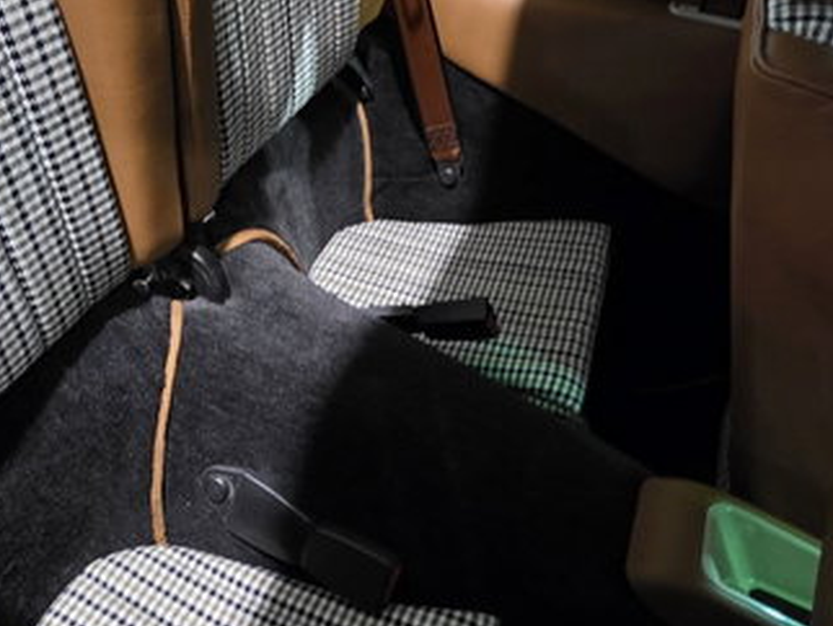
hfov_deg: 56.6
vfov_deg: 45.5
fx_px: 747
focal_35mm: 31
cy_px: 326
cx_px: 254
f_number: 1.9
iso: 1000
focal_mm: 2.2
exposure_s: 1/24
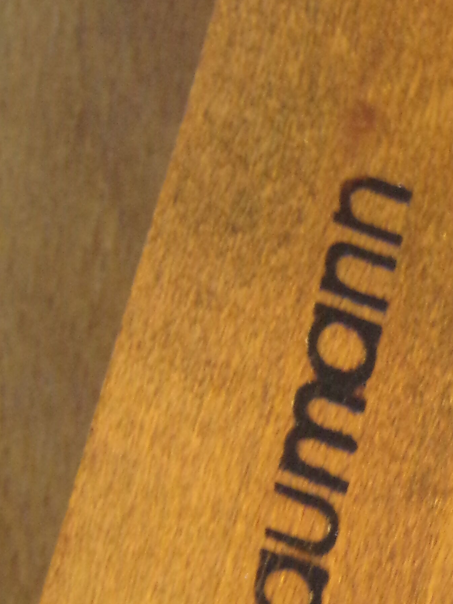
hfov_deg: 3.3
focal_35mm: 447
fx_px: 7800
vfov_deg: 4.4
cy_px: 454
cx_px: 307
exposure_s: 1/6
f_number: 4.7
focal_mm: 31.3
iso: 400
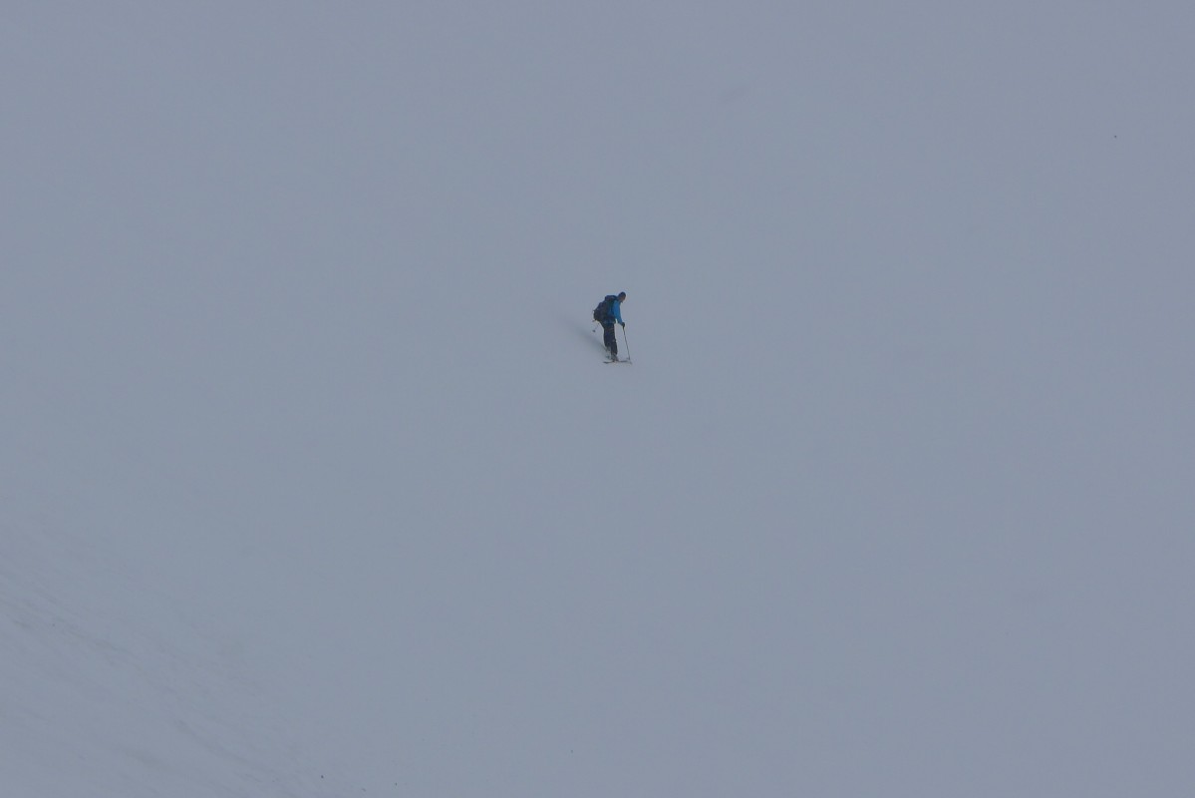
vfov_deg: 11.9
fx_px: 3818
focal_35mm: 115
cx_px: 598
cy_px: 399
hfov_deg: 17.8
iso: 80
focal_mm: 19.2
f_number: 6.3
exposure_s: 1/800
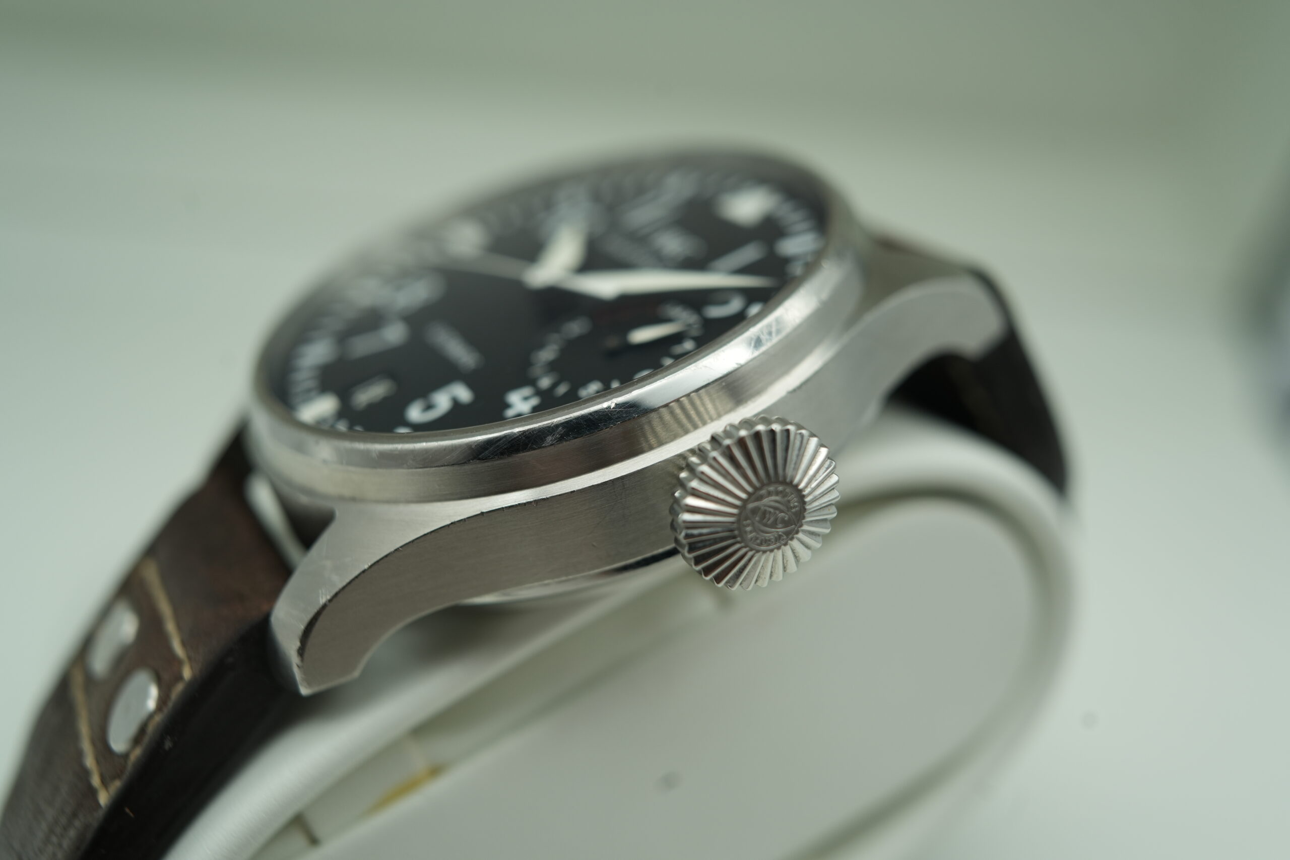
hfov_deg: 54.4
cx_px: 645
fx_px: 1254
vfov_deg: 37.9
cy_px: 430
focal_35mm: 35
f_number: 5
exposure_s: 1/250
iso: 400
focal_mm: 35
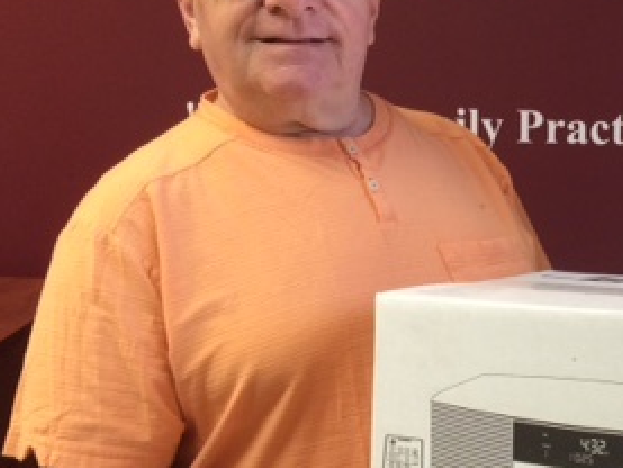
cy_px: 146
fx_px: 1206
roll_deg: +0.0
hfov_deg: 27.5
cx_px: 603
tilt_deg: -6.5
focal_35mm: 67
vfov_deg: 21.8
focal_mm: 4.15
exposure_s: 1/30
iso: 50
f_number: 2.2
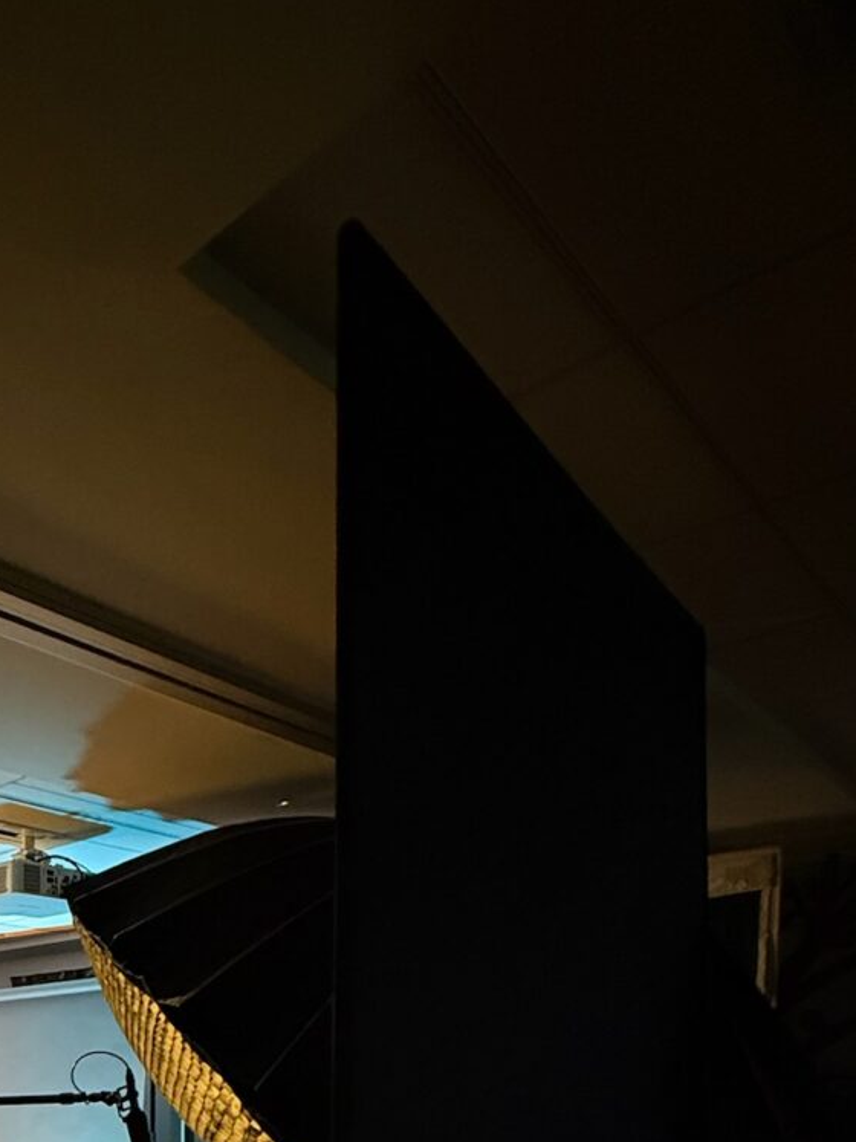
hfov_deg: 39.7
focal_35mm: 30
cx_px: -46
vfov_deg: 49.3
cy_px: 1134
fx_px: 989
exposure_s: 1/60
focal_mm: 2.22
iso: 800
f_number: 2.2
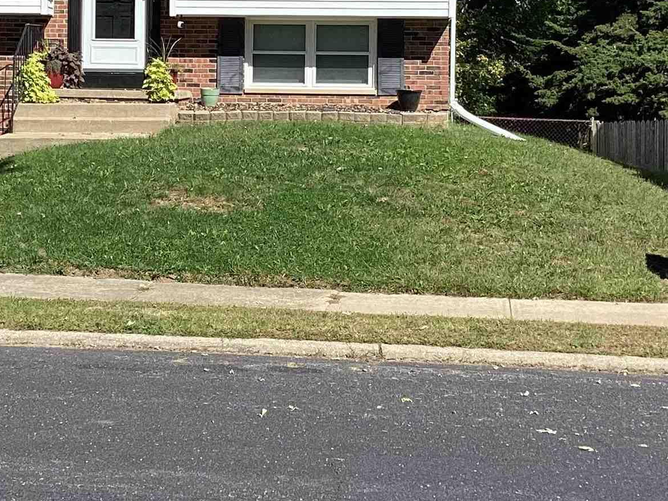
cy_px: 93
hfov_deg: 24.0
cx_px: 197
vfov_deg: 18.0
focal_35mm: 81
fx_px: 1563
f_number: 2.4
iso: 25
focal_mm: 3.3
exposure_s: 1/905
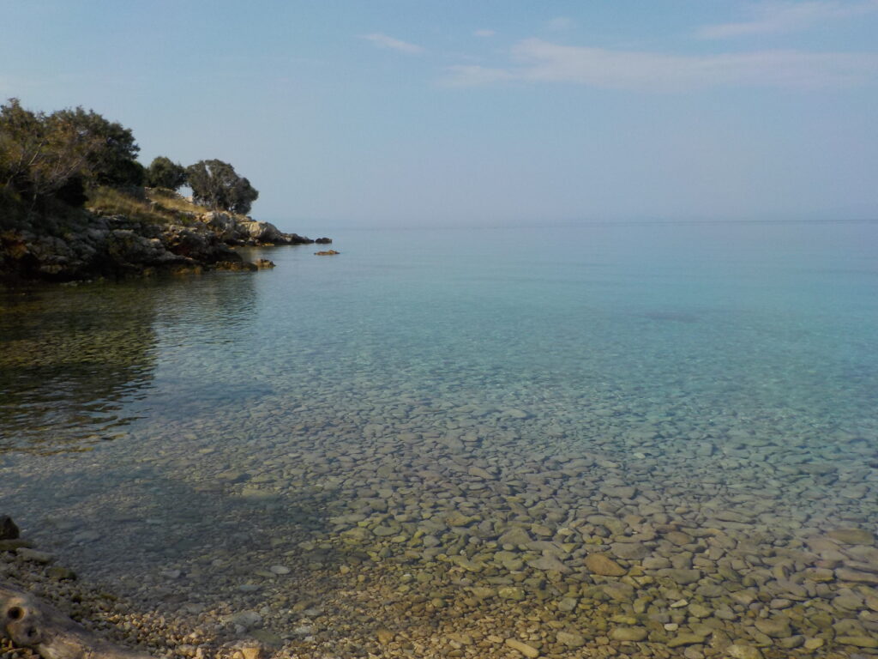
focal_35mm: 30
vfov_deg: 46.8
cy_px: 330
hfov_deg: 60.0
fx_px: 761
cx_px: 439
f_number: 3.3
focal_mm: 4.1
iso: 125
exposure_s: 1/1600
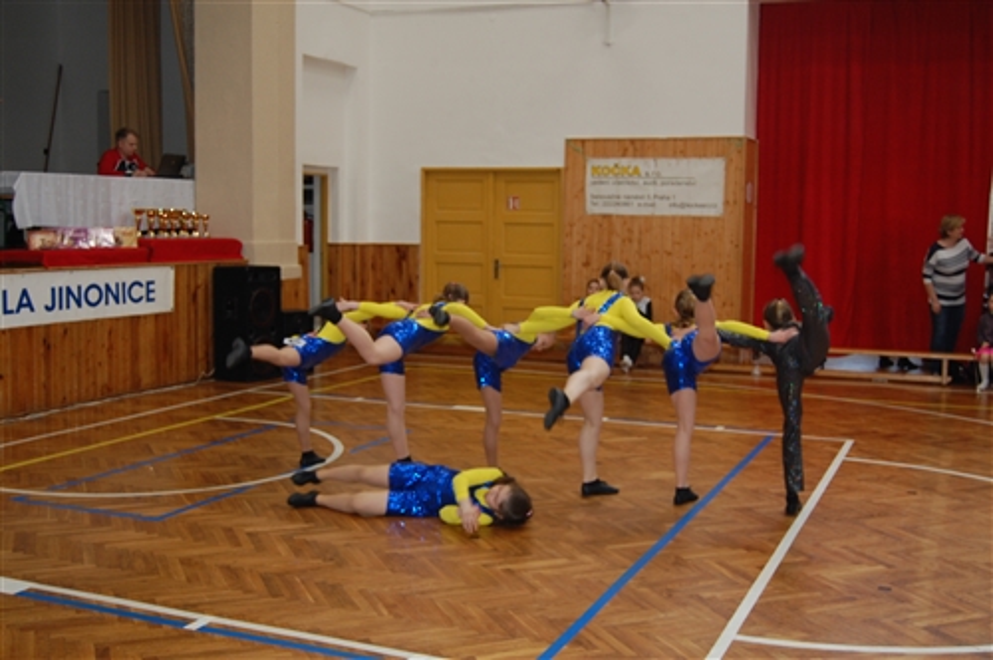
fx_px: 1157
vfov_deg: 31.8
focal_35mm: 42
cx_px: 496
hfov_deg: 46.5
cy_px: 330
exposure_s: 1/60
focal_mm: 28
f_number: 4.2
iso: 400
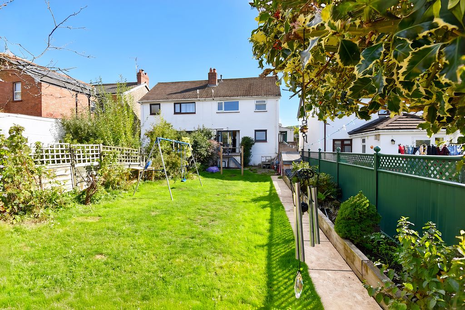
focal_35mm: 15
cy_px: 155
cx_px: 232
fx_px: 194
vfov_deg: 77.3
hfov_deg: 100.4
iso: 160
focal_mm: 10
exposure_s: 1/250
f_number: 8
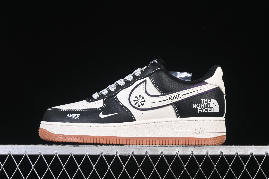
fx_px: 560
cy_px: 90
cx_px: 134
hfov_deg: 27.0
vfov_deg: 18.2
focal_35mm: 75
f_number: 7.1
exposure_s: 1/60
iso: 160
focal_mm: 50
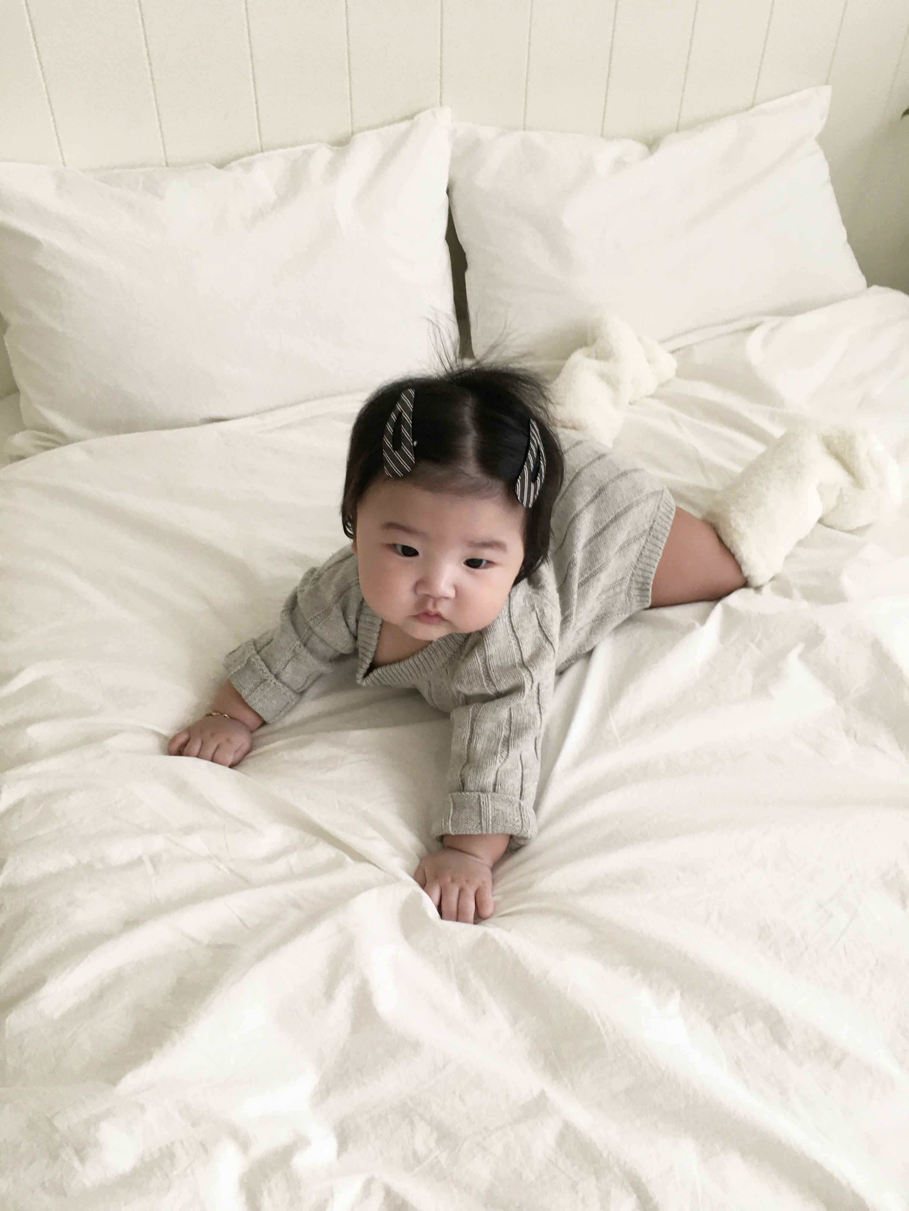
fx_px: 1015
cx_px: 454
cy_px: 606
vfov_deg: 61.7
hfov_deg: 48.2
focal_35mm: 29
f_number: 2.2
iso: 80
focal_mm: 4.15
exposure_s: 1/30
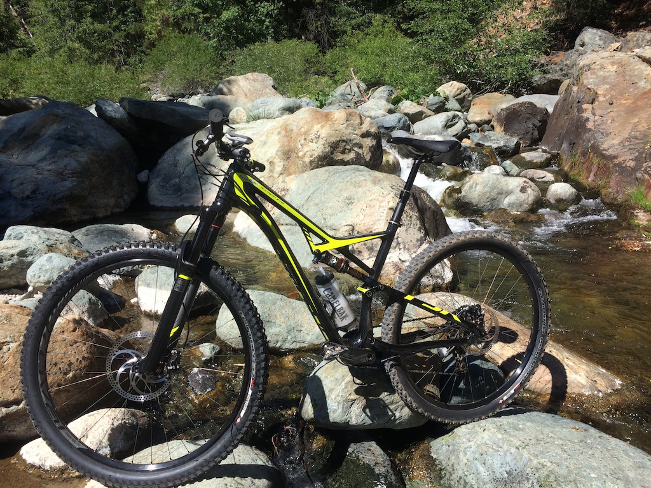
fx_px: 564
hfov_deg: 60.0
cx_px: 326
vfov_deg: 46.8
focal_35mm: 30
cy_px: 244
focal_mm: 4.12
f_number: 2.2
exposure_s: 1/1786
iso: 32
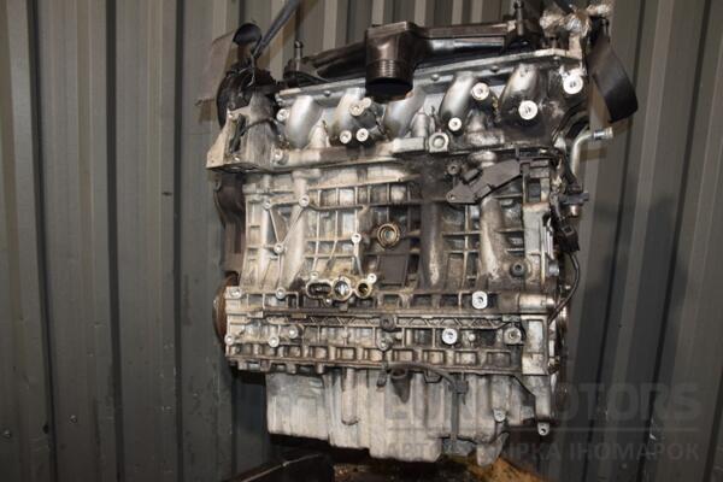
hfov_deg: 67.4
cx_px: 362
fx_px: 542
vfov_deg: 47.9
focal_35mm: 27
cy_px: 241
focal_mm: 18
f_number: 5
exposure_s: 1/60
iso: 800
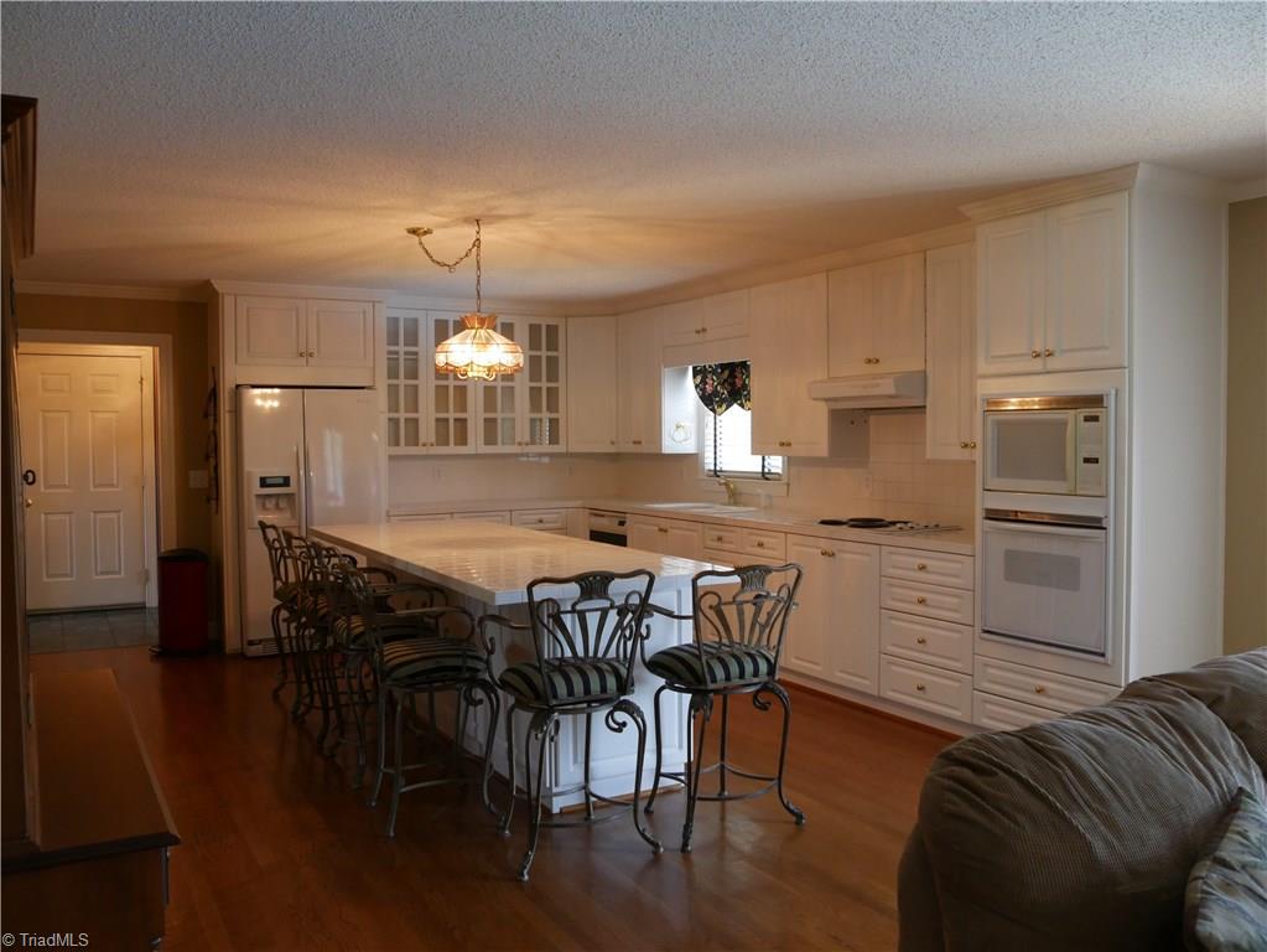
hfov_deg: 63.4
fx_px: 1025
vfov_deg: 49.8
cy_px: 476
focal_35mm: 28
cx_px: 634
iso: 1000
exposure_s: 1/60
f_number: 5
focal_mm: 14
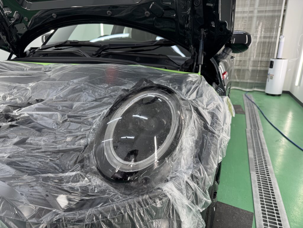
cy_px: 114
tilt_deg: -19.6
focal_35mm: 24
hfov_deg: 71.6
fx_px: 210
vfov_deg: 56.8
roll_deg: -1.1
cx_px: 152
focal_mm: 6.76
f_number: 1.78
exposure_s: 1/121
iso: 64
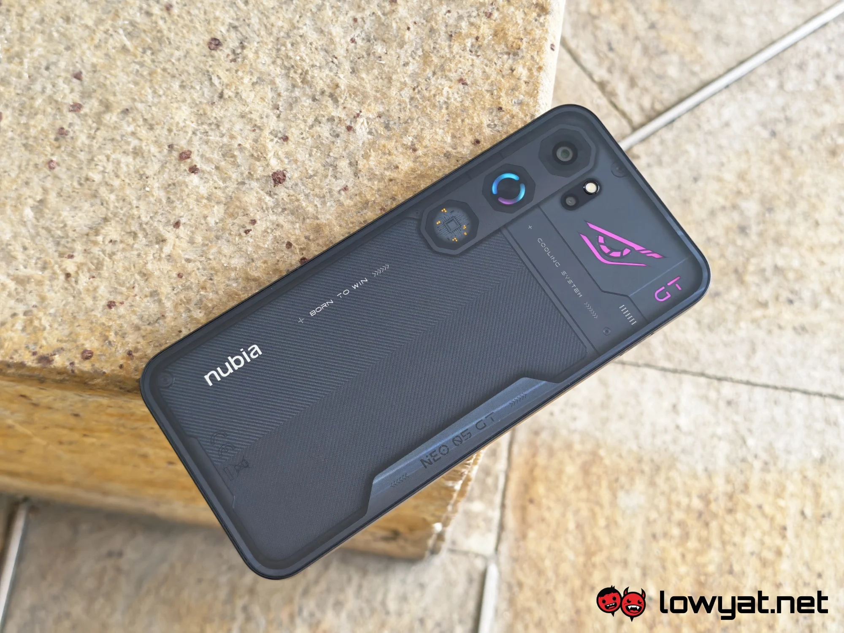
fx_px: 1122
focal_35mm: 46
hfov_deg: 41.2
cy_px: 316
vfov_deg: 31.5
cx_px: 422
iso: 250
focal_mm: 5.4
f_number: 1.6
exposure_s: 1/50
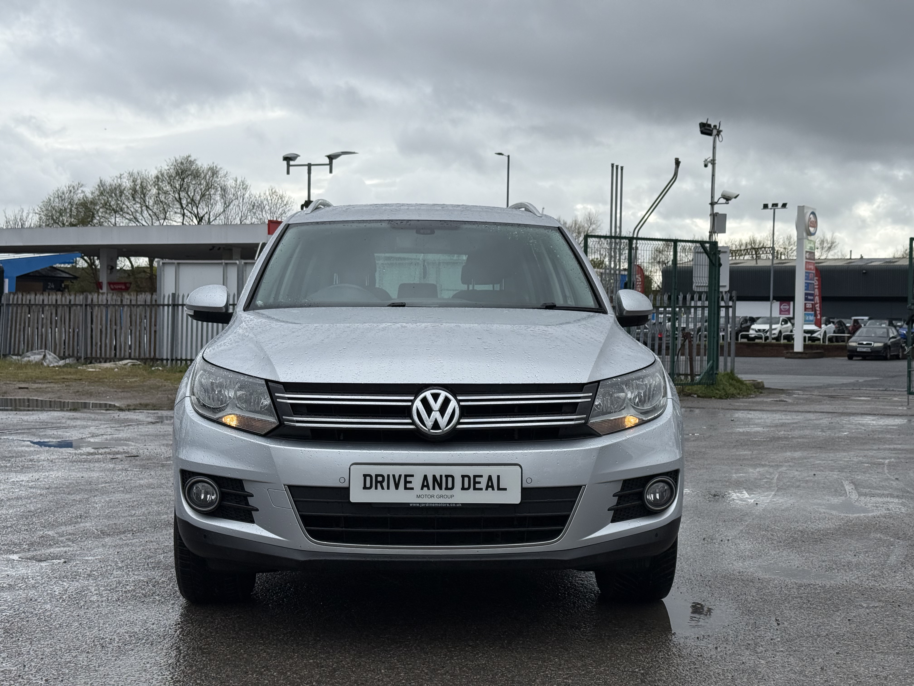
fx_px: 1267
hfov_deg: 39.7
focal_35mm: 48
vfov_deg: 30.3
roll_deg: -0.8
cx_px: 457
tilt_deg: -1.2
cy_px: 343
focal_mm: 6.76
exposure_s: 1/2033
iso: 64
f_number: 1.78
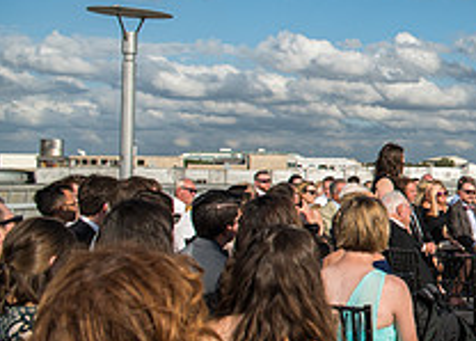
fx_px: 947
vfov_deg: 20.4
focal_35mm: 70
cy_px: 146
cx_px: 671
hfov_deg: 23.7
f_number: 4
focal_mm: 24
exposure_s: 1/3200
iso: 125
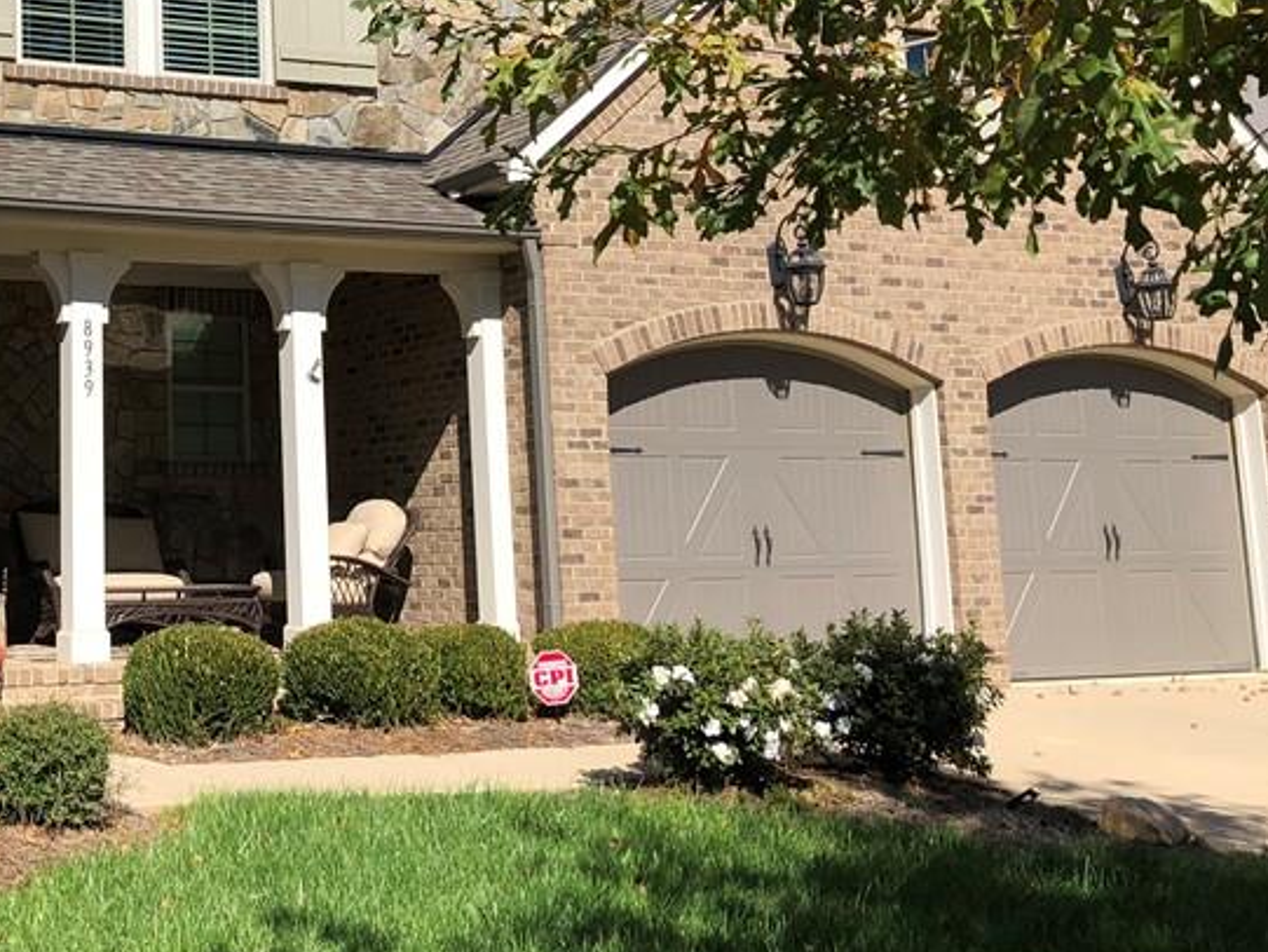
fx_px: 1942
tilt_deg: +8.6
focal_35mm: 53
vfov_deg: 27.1
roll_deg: -0.2
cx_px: 122
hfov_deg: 34.1
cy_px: 230
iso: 20
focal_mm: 4
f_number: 1.8
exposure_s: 1/2000
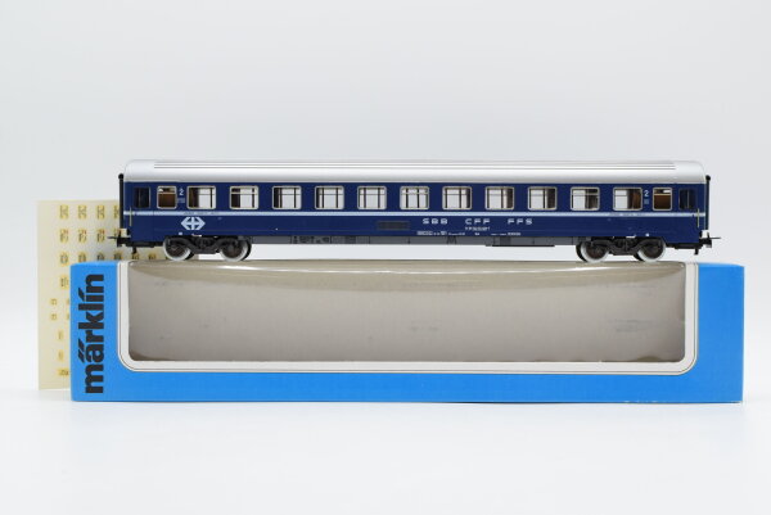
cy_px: 258
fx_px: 1125
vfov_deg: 25.8
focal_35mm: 52
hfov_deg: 37.8
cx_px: 386
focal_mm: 35
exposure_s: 1/125
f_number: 8
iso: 250
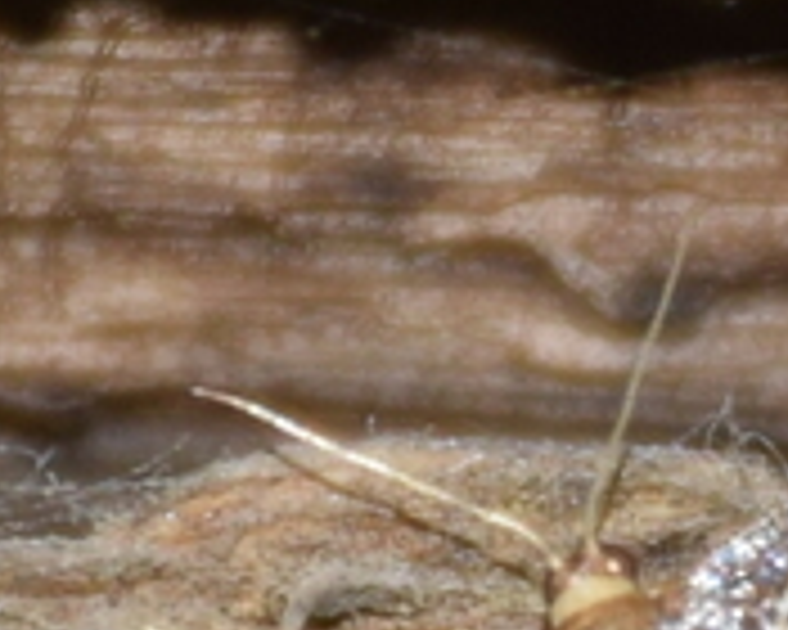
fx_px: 25234
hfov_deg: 1.8
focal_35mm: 1082
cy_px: 774
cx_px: 862
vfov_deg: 1.4
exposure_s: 1/60
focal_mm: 140
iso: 320
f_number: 7.1
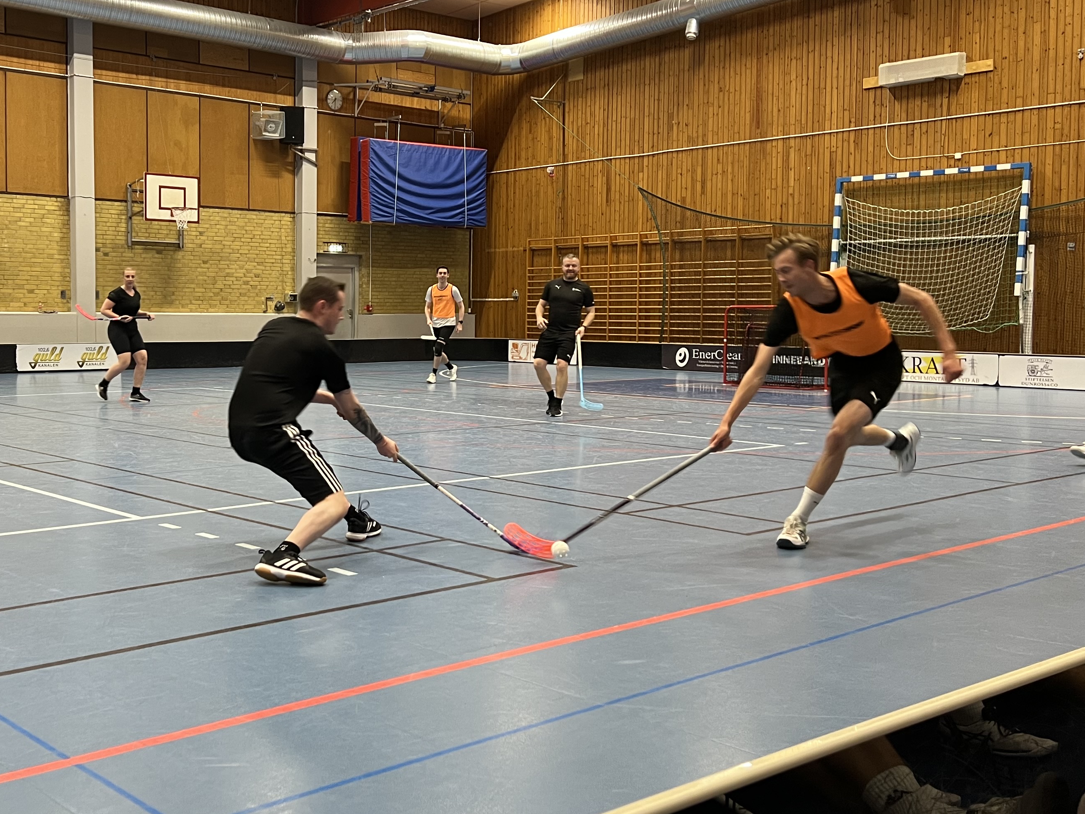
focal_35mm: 40
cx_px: 342
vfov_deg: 35.9
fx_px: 1254
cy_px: 361
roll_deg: -0.3
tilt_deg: -2.4
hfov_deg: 45.9
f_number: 1.5
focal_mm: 5.7
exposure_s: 1/62
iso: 125
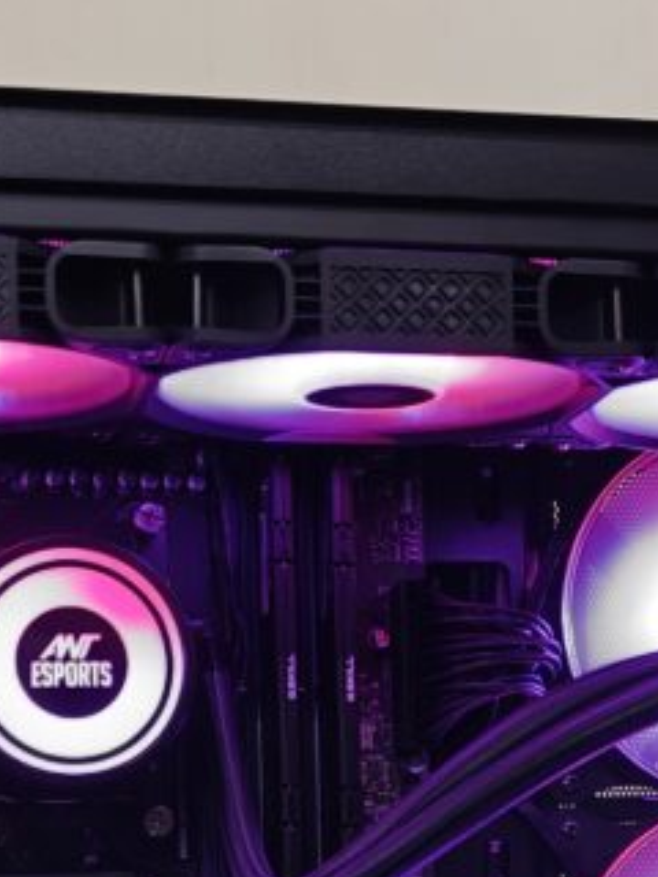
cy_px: 959
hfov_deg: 15.4
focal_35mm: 96
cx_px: 422
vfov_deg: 19.6
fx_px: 2433
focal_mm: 5.59
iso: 125
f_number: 1.8
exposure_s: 1/50
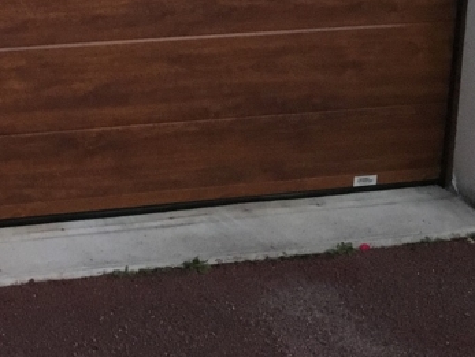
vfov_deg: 16.0
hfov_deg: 21.2
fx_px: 1181
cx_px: -92
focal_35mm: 86
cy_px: -153
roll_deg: -0.7
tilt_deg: -9.6
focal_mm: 4.15
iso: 250
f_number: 2.2
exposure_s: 1/17
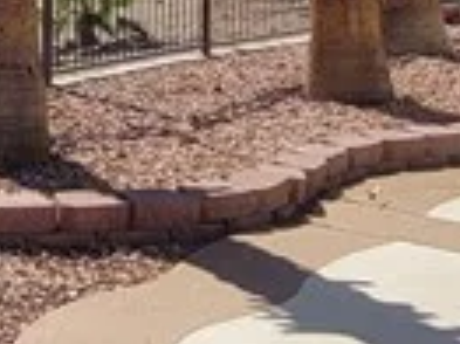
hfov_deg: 17.9
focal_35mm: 102
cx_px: -151
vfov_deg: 13.7
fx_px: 1354
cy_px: -147
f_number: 2.2
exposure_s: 1/2246
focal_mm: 2.2
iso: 50
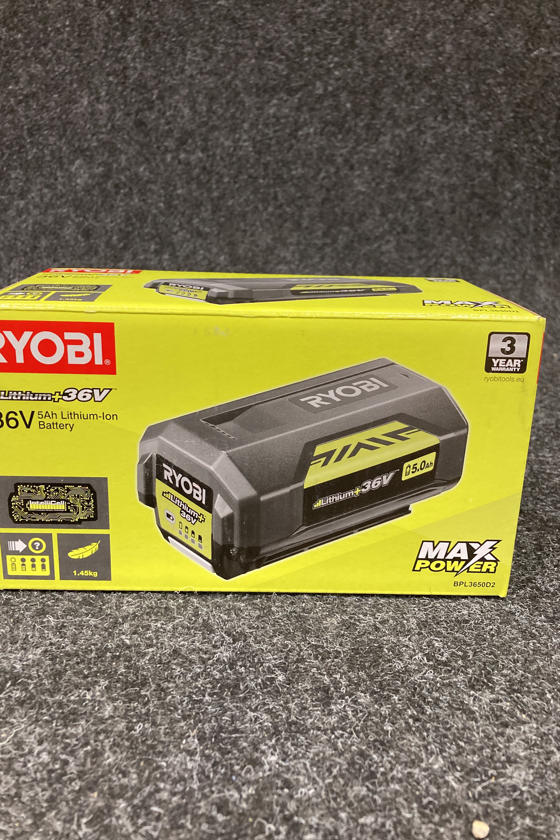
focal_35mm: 30
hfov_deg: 43.6
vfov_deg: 61.9
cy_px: 426
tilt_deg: -18.1
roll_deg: -0.6
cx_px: 257
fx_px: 700
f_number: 1.8
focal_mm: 3.99
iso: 125
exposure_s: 1/60
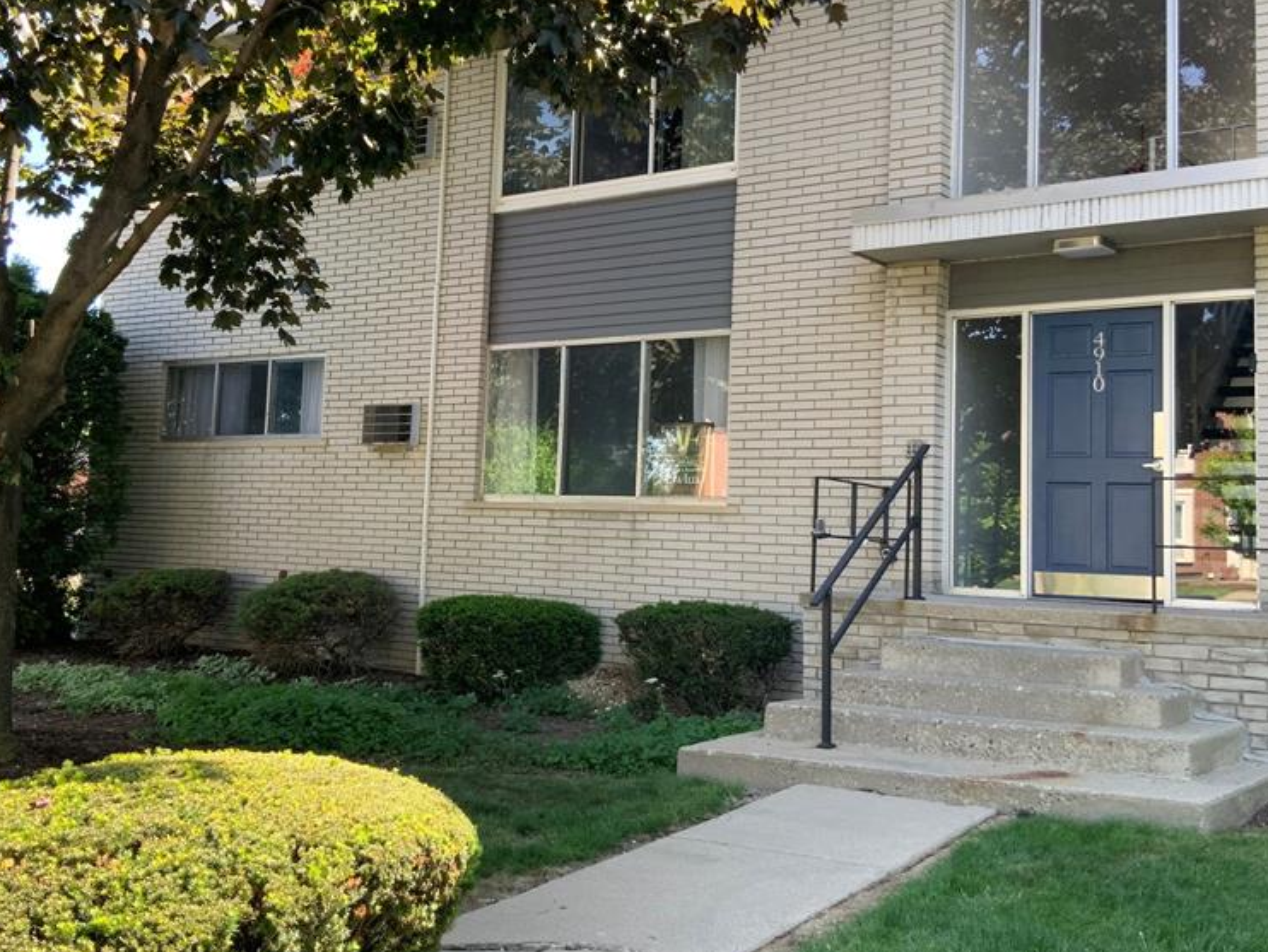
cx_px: 595
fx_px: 1466
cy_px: 403
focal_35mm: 40
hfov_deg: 46.8
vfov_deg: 35.9
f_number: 1.8
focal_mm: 3
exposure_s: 1/132
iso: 16
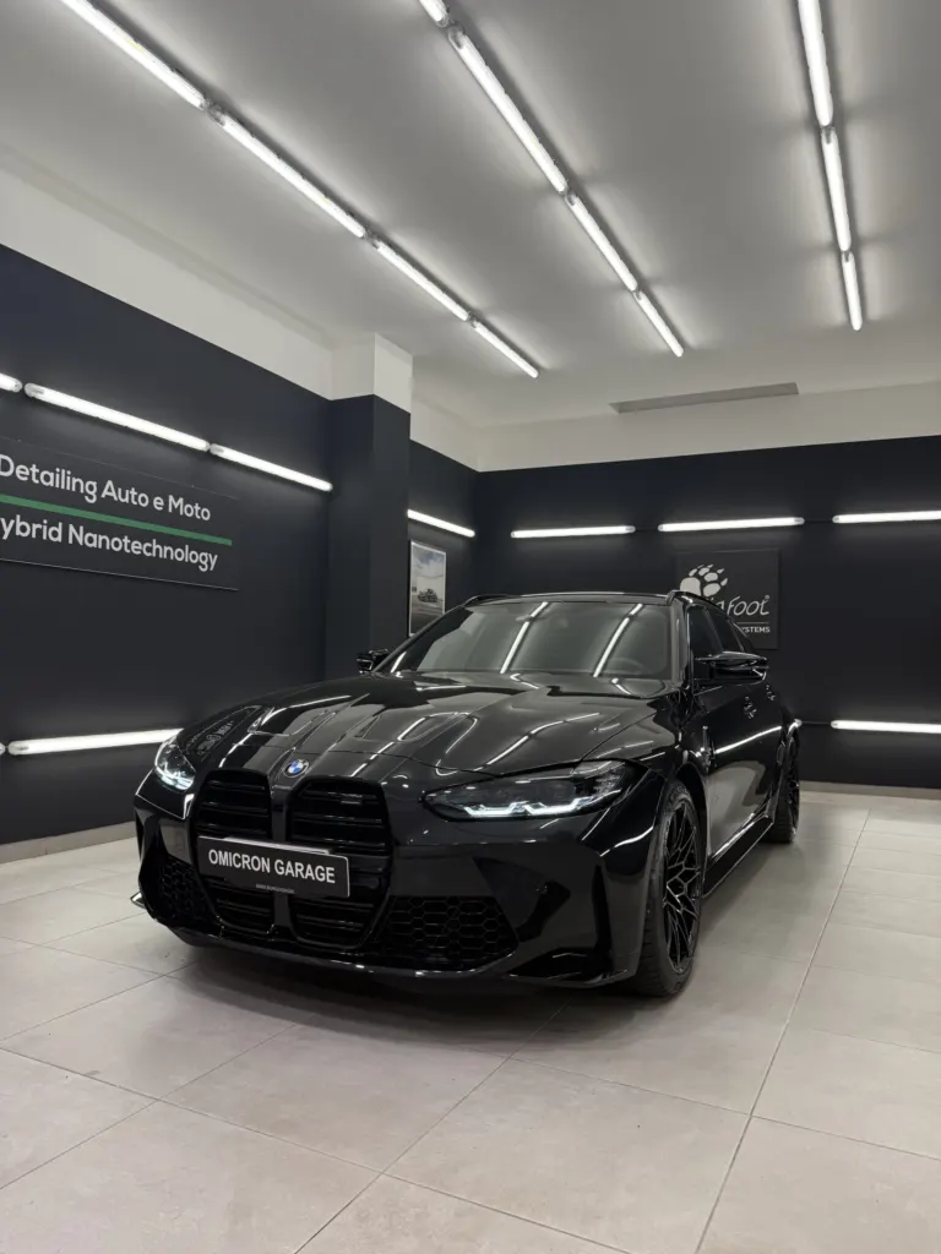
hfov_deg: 56.8
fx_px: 870
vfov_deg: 71.6
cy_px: 627
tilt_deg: +1.7
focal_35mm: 24
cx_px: 470
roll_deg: -0.5
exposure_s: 1/100
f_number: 1.78
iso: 64
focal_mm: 6.76
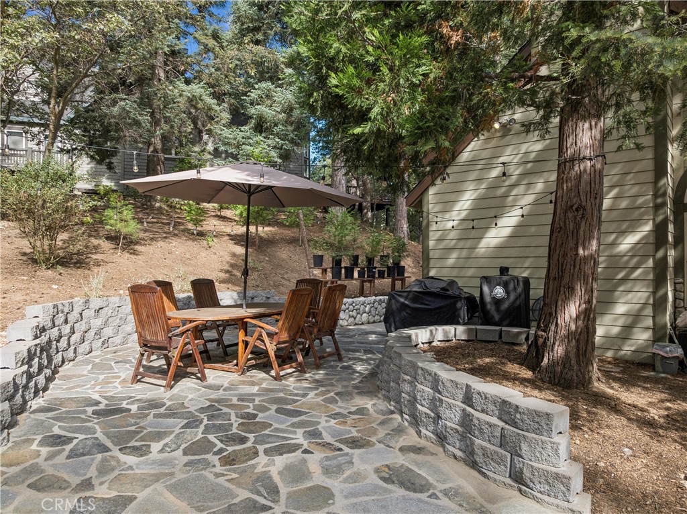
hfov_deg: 71.6
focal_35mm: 24
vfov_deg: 56.7
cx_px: 344
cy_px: 257
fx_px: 476
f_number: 2.8
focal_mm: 12.3
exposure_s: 1/25
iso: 110
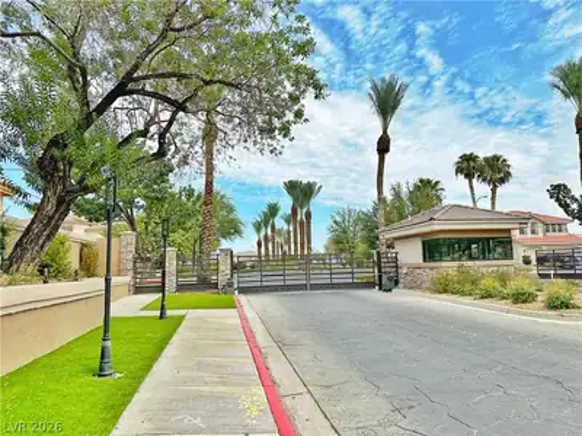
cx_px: 291
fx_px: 404
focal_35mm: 24
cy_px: 218
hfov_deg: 71.6
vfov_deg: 56.8
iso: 80
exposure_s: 1/6623
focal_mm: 6.86
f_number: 1.78
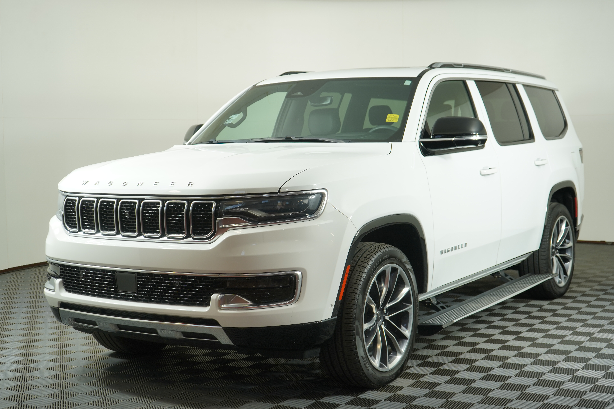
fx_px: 887
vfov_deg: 26.0
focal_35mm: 52
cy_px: 204
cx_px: 307
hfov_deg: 38.2
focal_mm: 52
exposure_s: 1/60
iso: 200
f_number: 5
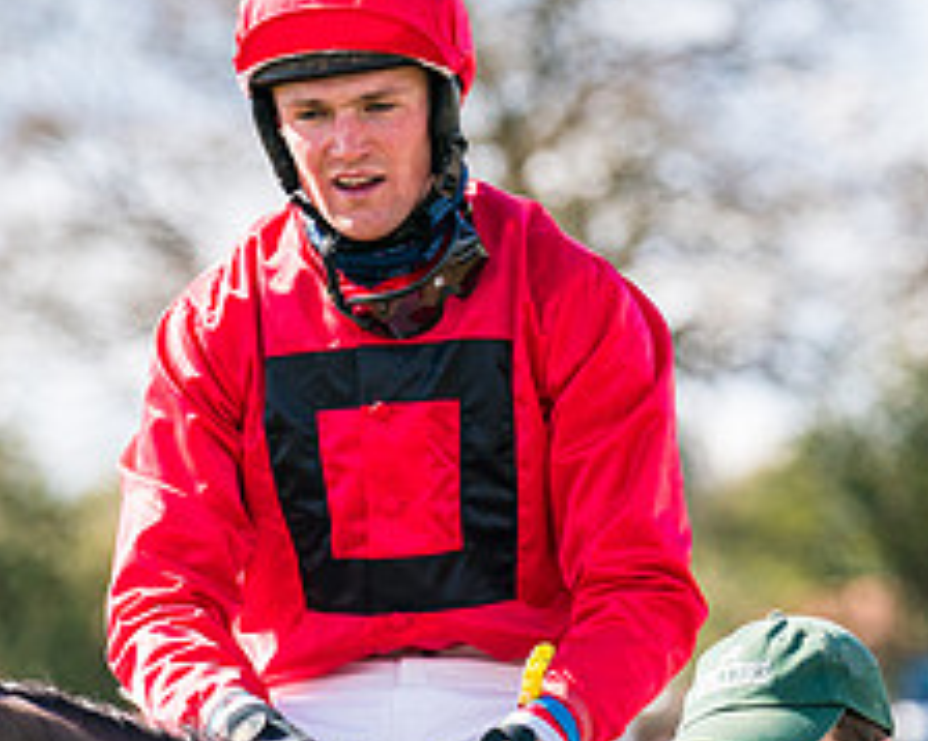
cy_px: 854
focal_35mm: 465
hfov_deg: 4.2
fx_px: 12766
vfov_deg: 3.3
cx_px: 462
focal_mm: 151
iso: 400
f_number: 4
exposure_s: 1/2000
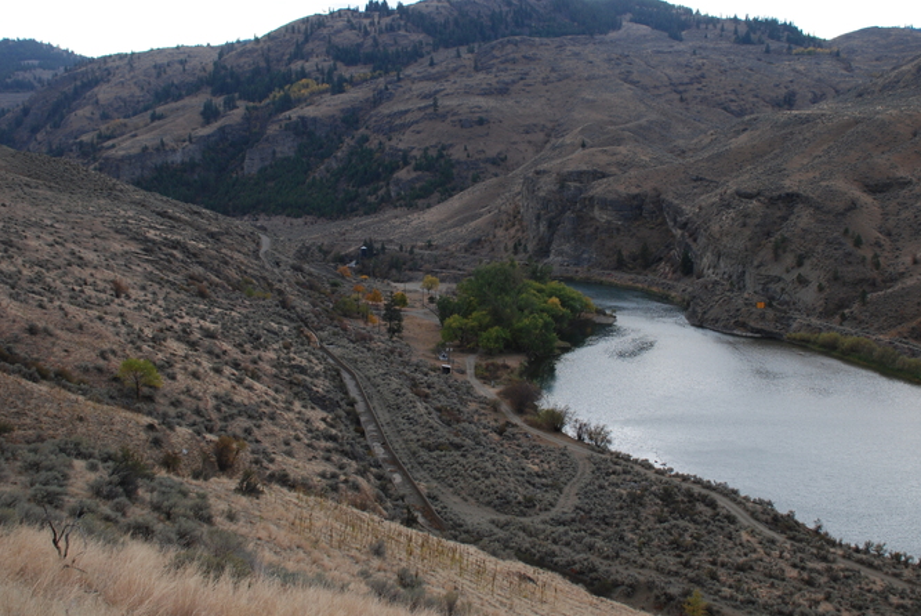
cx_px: 533
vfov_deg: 36.9
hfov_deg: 52.9
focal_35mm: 36
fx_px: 922
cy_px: 282
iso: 250
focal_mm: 20
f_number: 5
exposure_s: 1/320
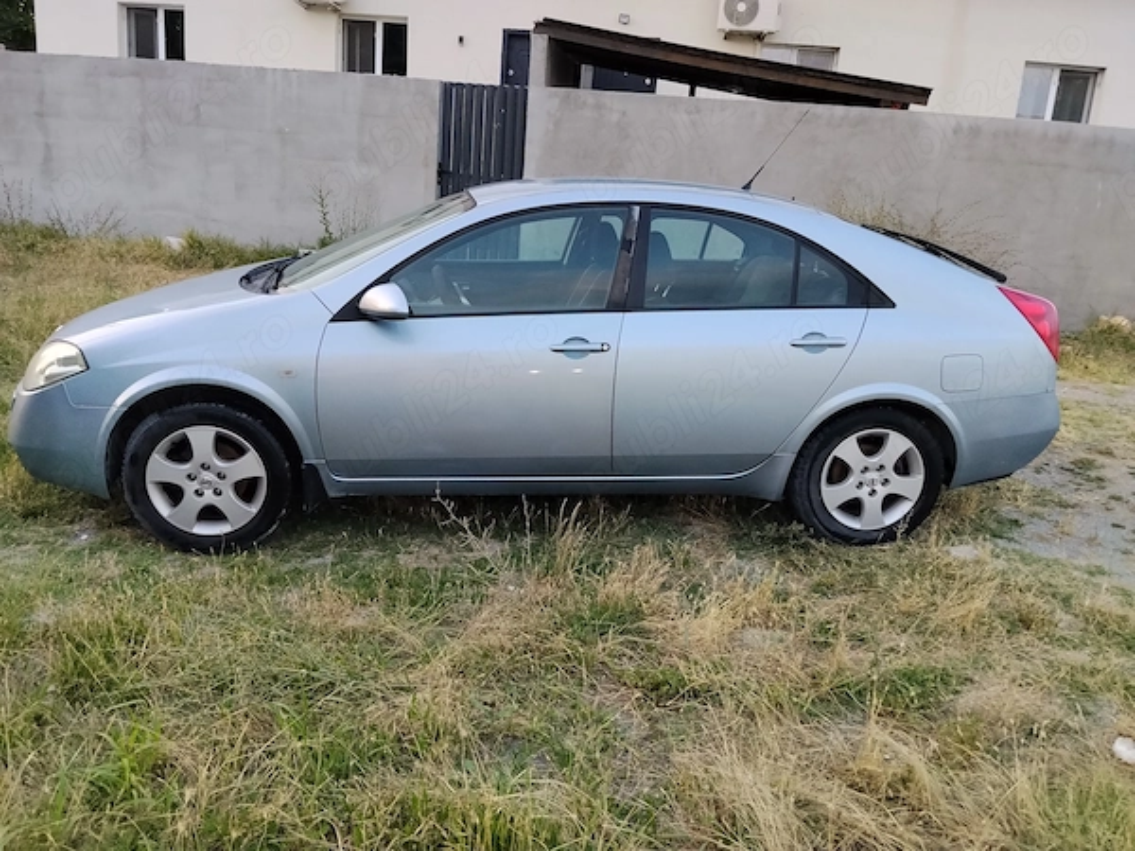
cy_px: 426
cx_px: 568
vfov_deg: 48.2
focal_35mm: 29
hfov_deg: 61.7
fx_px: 951
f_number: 1.8
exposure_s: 1/50
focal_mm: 4.22
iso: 200
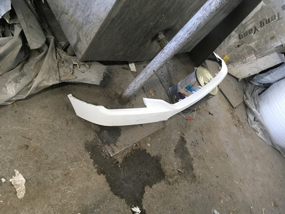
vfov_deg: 48.2
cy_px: 107
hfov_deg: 61.7
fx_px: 239
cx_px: 142
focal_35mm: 29
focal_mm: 4.15
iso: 125
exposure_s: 1/30
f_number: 2.2
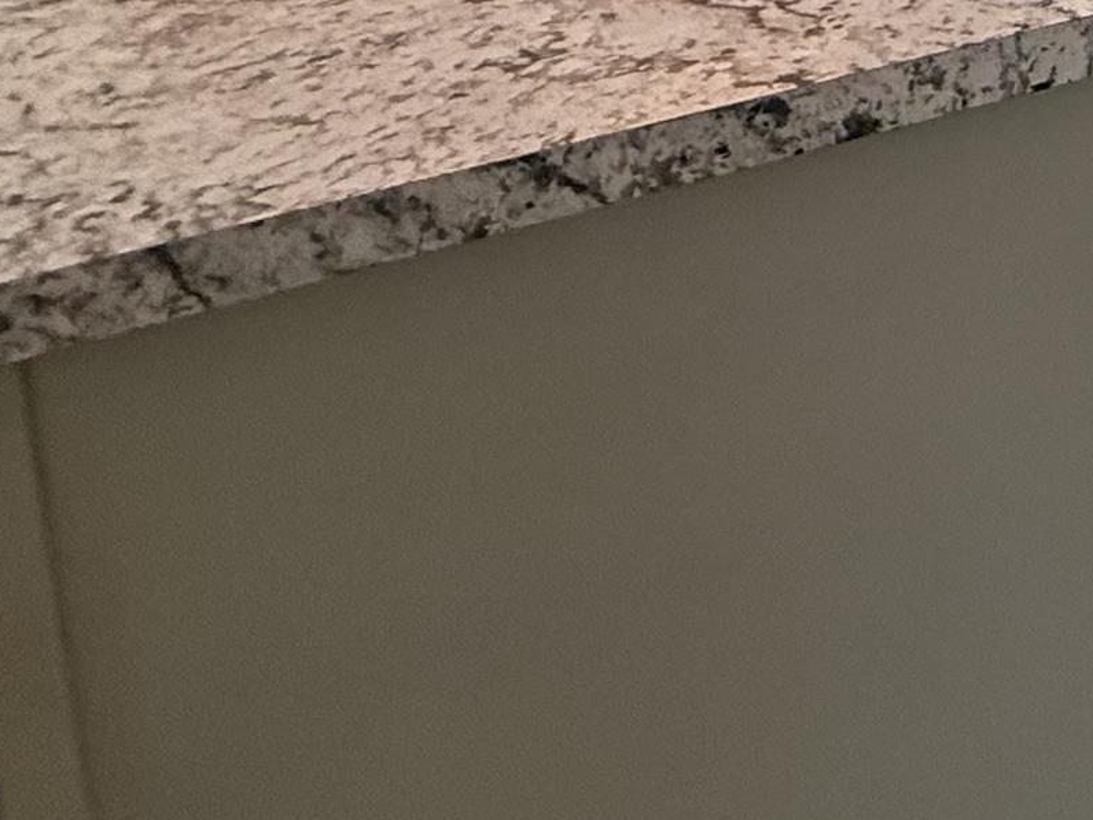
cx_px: 2003
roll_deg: +2.7
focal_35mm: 54
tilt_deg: -4.5
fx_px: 1705
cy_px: -549
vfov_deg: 20.9
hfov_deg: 21.5
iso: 200
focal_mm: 2.22
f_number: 2.2
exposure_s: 1/60
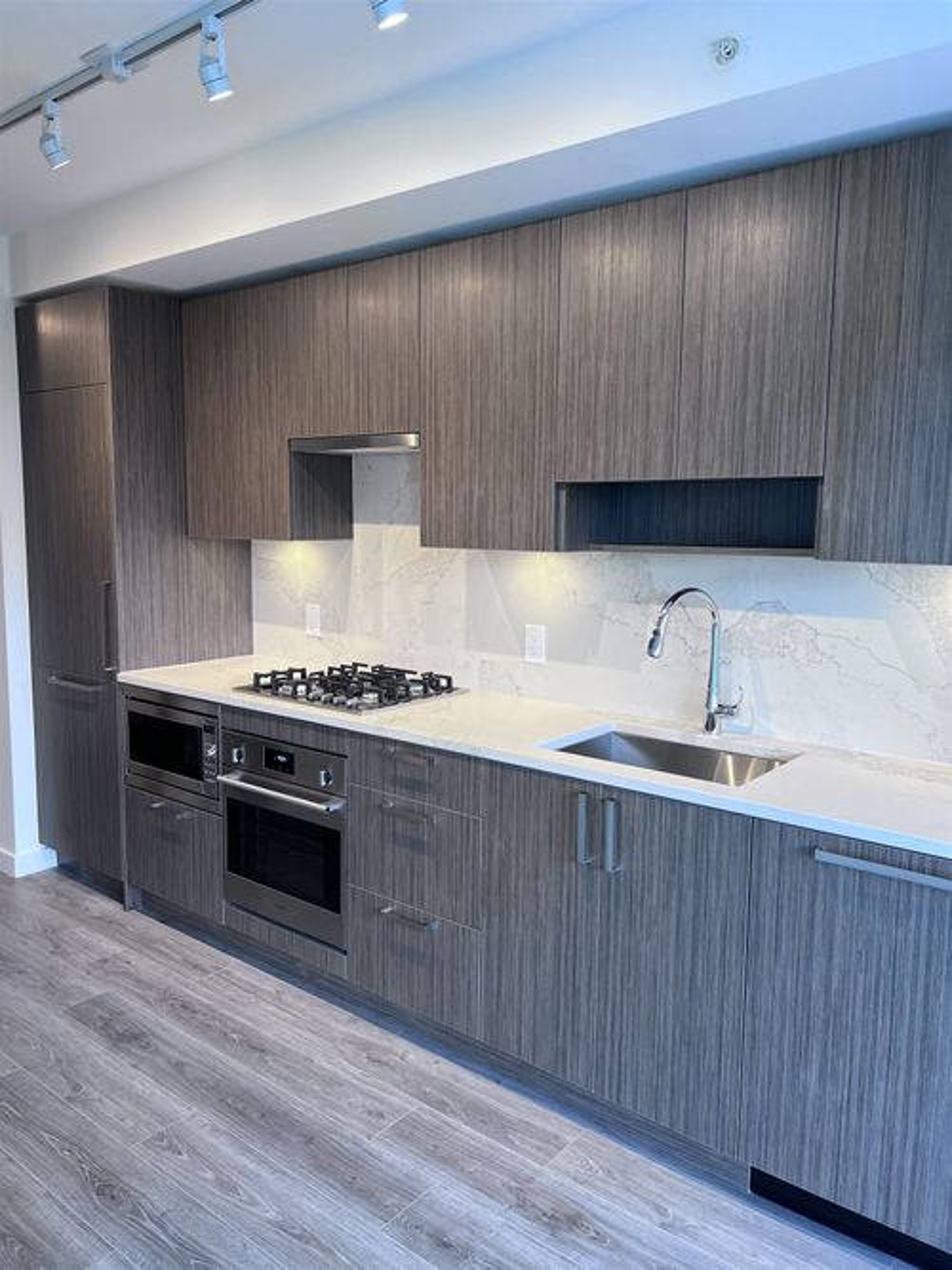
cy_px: 635
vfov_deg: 67.3
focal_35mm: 26
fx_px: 954
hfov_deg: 53.0
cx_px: 476
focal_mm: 5.7
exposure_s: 1/120
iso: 100
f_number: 1.5
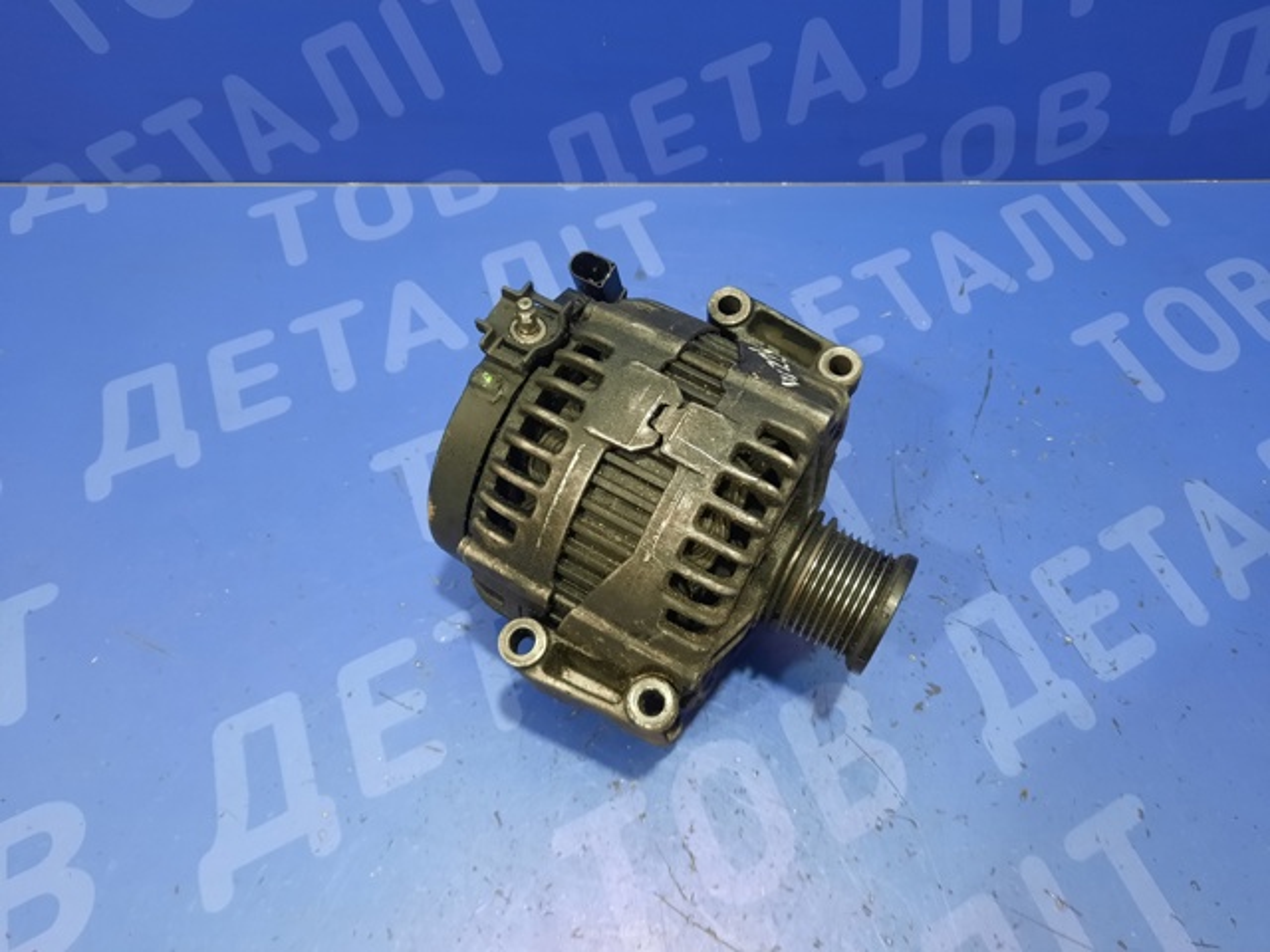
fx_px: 917
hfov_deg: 69.4
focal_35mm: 25
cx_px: 635
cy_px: 476
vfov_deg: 54.9
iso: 400
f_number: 2
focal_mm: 4.6
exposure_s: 1/33
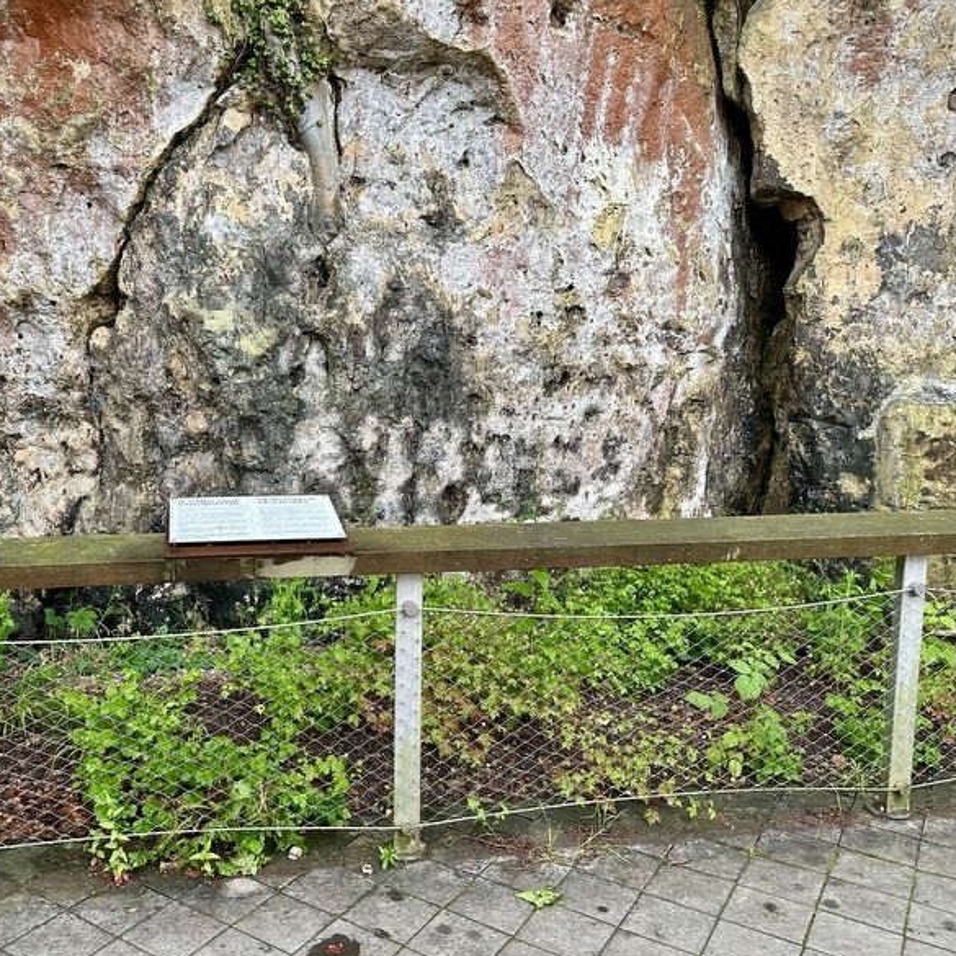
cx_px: 319
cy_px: 487
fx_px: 906
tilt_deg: -6.6
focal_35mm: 29
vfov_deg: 55.6
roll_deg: -0.3
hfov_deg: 54.5
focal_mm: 6.86
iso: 160
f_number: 1.78
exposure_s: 1/121
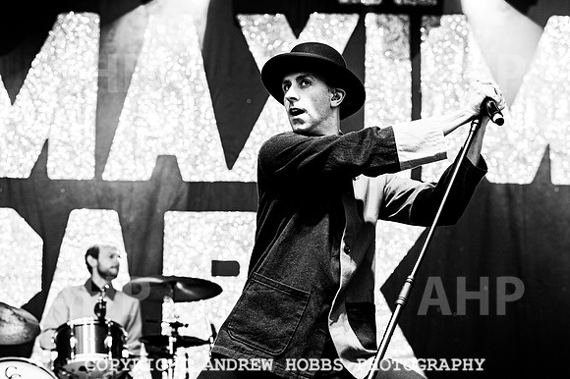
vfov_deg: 14.3
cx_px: 313
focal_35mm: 96
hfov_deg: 21.3
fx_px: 1513
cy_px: 171
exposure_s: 1/100
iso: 1000
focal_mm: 85
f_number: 4.5
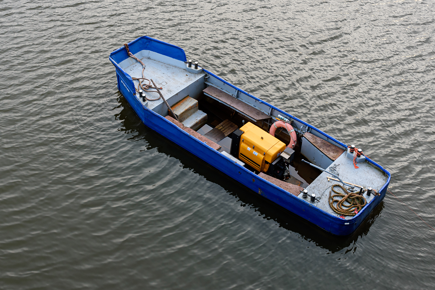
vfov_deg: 35.5
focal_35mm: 38
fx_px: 453
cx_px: 218
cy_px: 145
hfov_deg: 51.3
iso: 200
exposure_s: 1/60
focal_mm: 25
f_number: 7.1
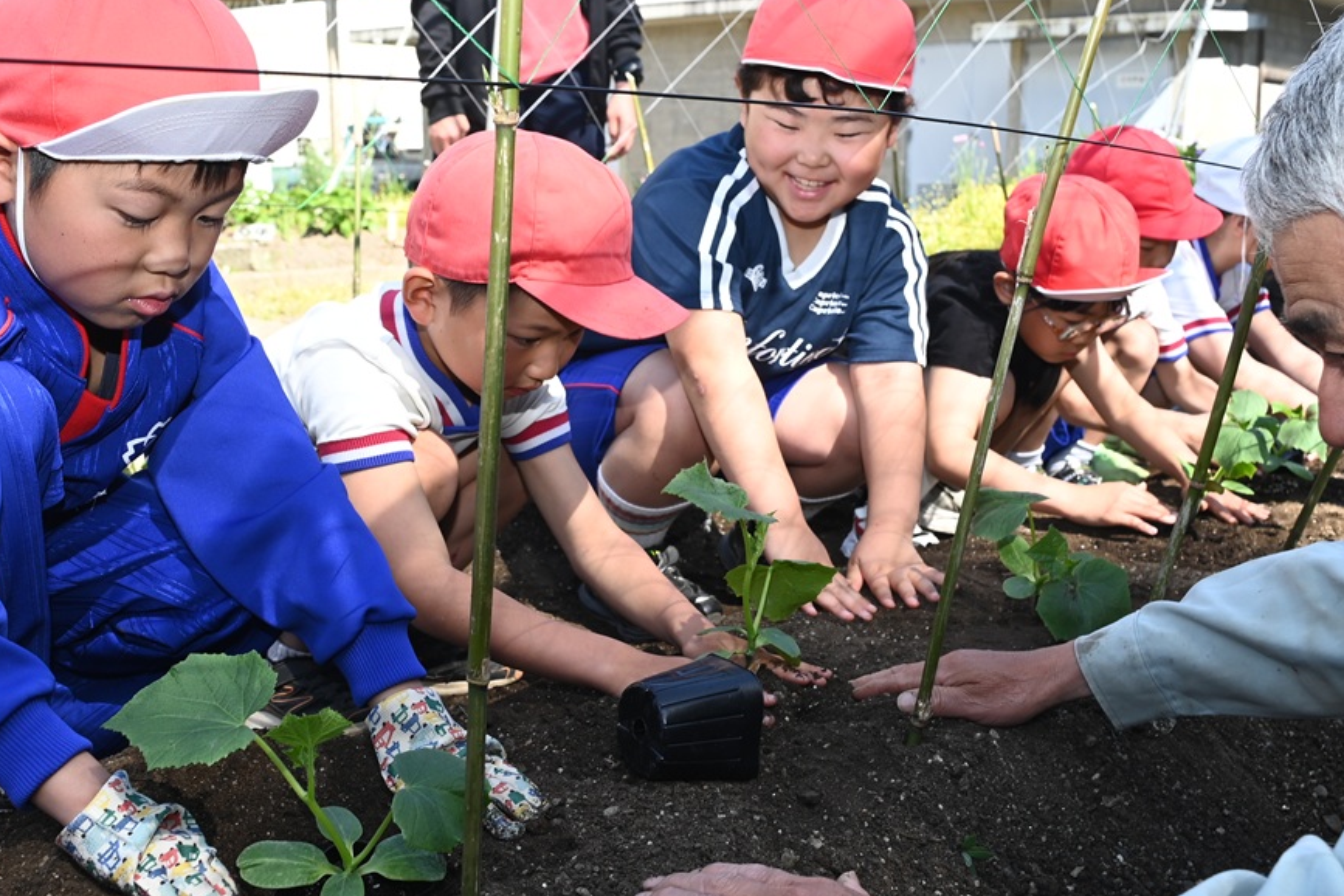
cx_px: 656
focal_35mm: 44
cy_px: 512
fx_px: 1643
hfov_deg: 44.5
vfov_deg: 30.5
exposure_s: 1/200
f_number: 7.1
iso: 160
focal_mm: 24
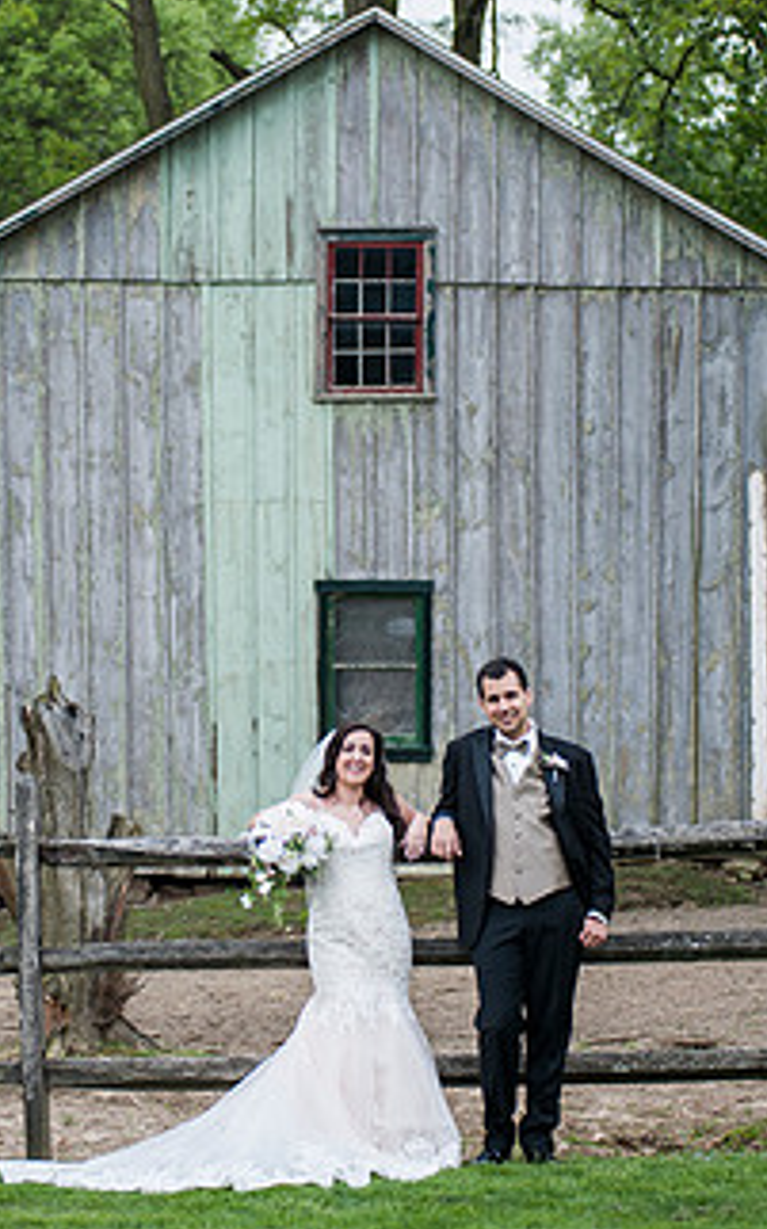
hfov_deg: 11.5
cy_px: 553
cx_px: 307
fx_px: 3816
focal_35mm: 114
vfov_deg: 18.3
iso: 200
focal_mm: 80
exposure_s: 1/1250
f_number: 3.2
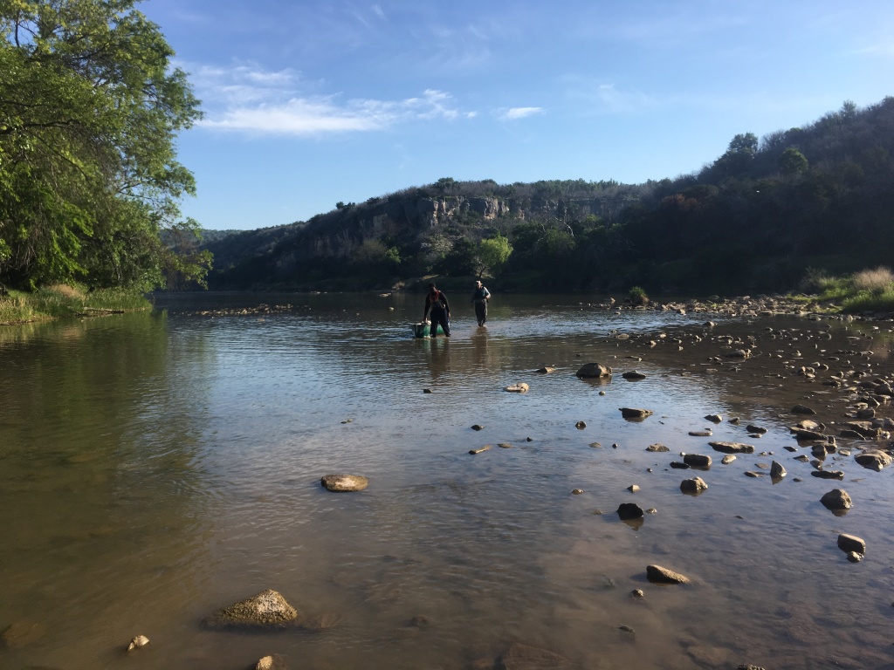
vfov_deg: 48.2
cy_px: 335
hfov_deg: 61.7
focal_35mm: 29
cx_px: 447
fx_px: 749
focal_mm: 4.15
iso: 25
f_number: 2.2
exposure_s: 1/1221
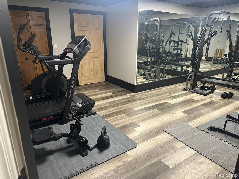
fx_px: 166
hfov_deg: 71.6
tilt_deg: -17.5
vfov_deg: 56.8
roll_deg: -0.8
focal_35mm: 24
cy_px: 90
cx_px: 120
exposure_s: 1/60
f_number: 1.78
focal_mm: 6.86
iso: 320
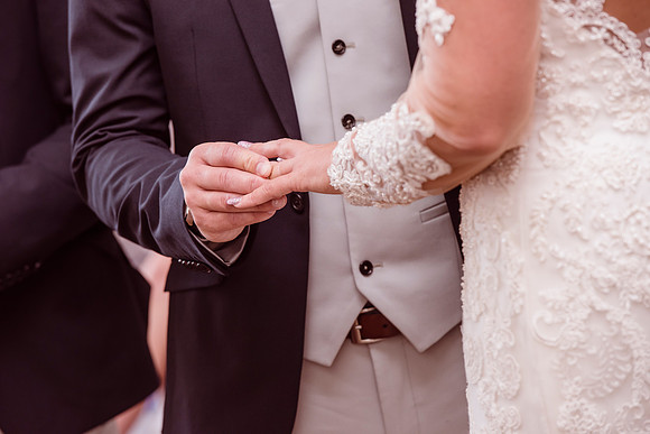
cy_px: 217
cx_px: 325
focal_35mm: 180
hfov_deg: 11.4
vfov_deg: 7.6
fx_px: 3251
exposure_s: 1/200
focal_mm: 180
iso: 500
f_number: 5.6
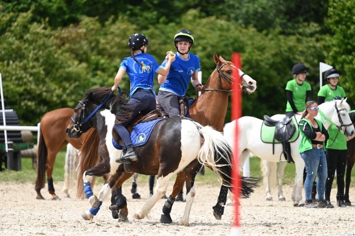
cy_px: 118
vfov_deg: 3.9
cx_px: 178
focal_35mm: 350
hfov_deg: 5.9
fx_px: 3448
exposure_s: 1/1250
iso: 320
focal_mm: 350
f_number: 5.6
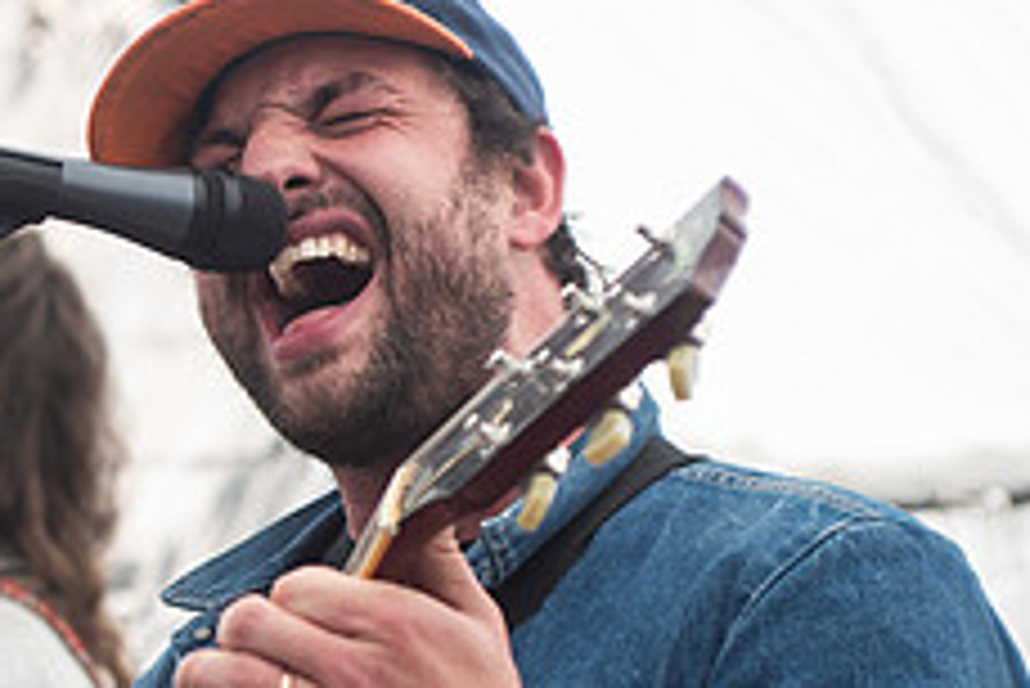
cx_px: -126
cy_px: 650
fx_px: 5067
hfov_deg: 11.4
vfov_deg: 7.7
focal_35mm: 177
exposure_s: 1/640
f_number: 4
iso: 320
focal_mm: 70
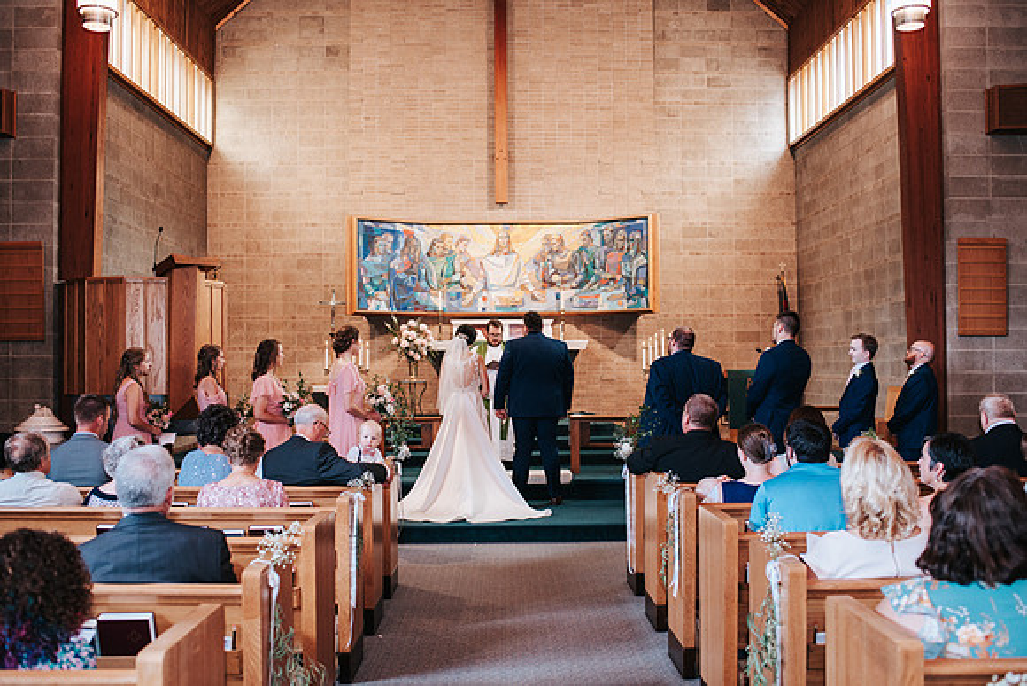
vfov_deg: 37.6
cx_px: 514
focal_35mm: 35
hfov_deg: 54.1
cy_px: 343
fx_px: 1006
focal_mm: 35
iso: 640
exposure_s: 1/125
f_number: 3.2
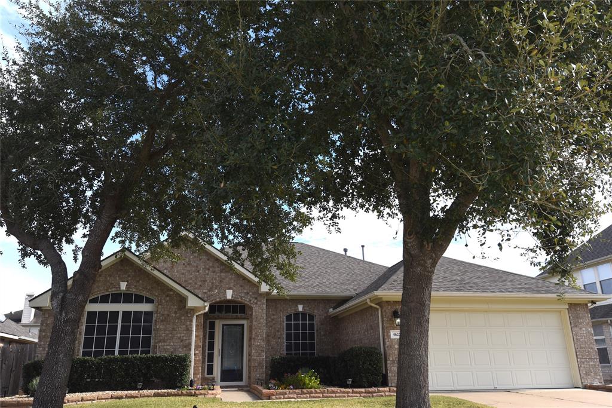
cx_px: 306
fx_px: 493
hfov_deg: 63.7
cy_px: 204
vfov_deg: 45.0
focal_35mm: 29
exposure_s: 1/200
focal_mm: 29
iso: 100
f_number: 8
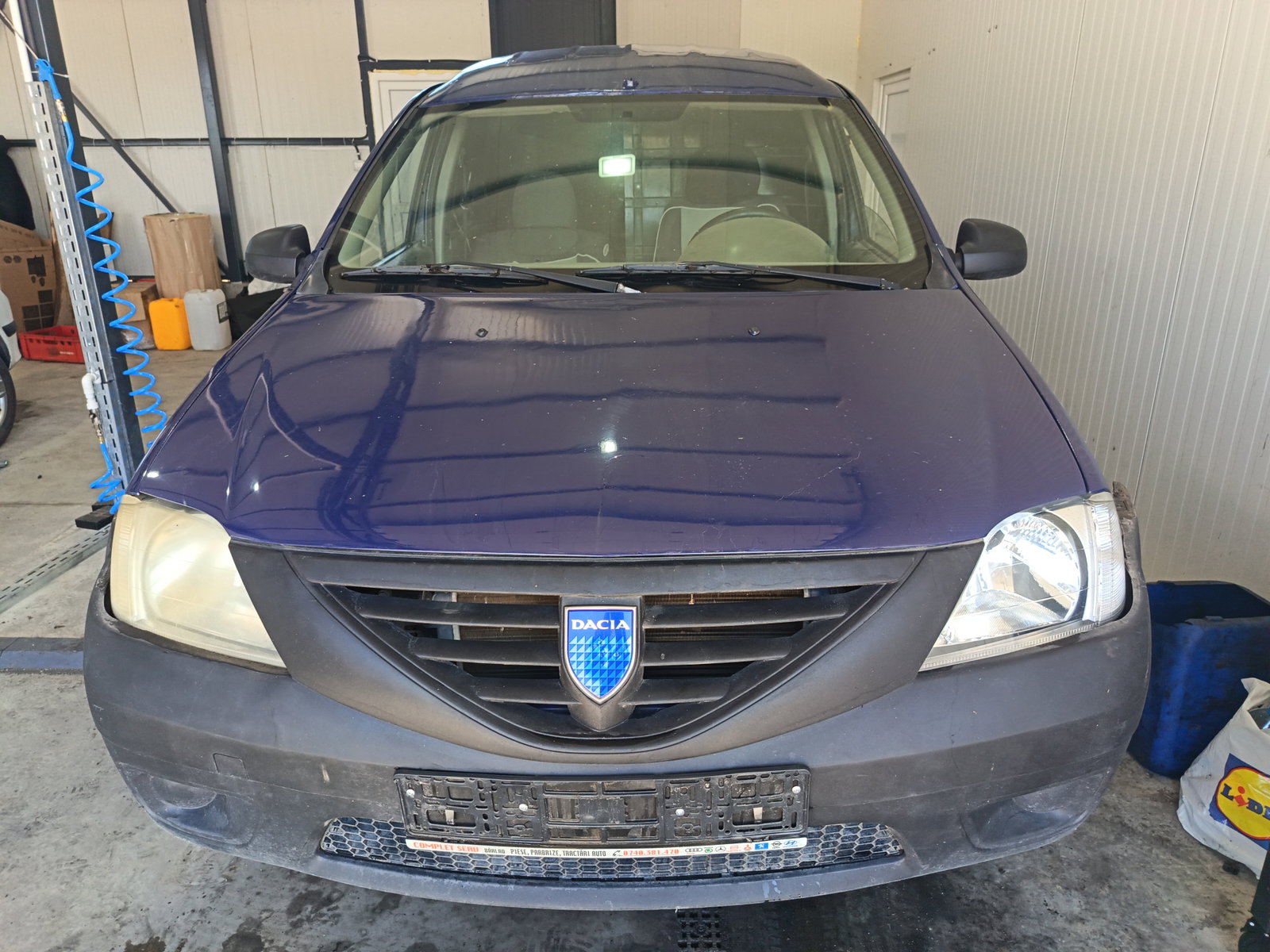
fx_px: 881
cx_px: 635
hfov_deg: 71.6
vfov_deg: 56.8
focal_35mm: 24
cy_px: 476
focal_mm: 5.25
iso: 441
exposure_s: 1/100
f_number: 1.75
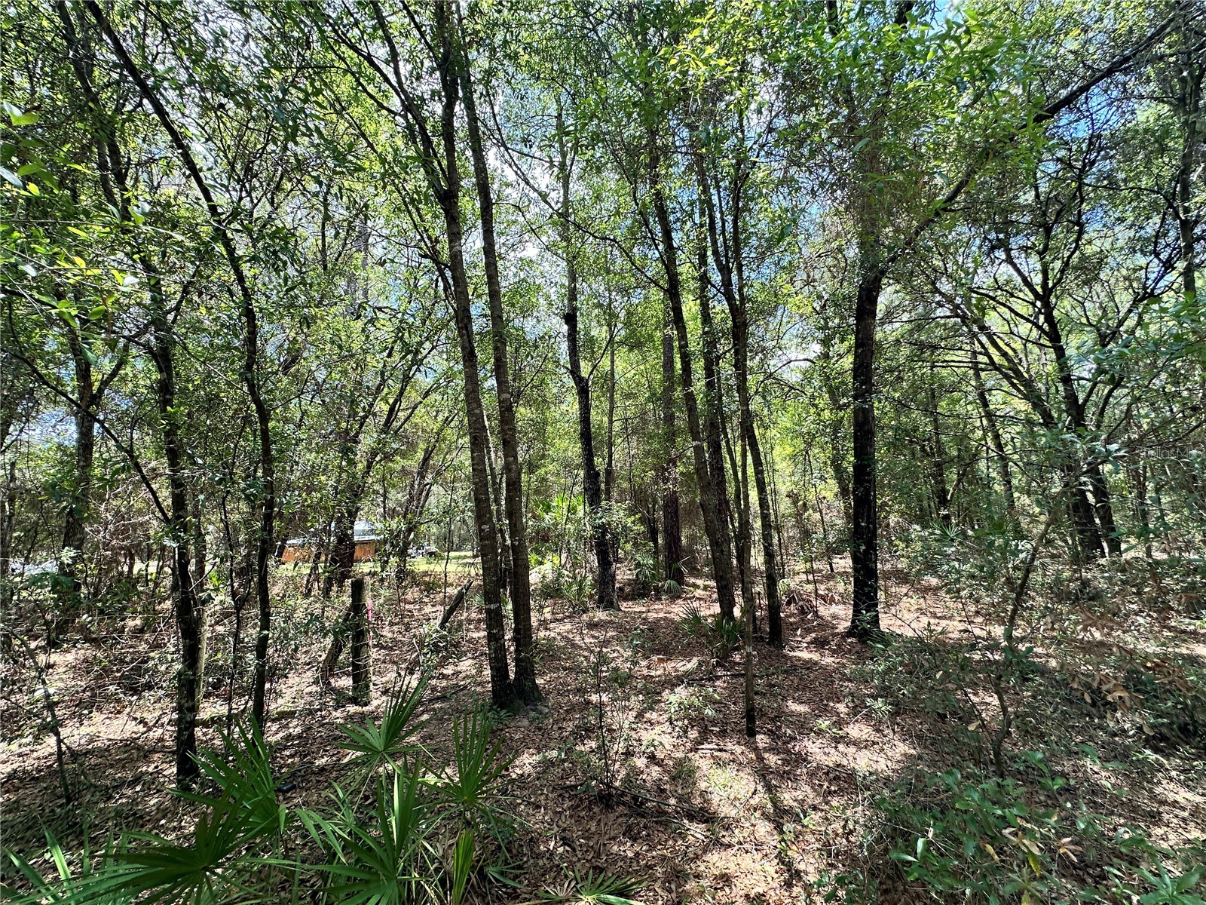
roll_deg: +2.2
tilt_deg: +8.7
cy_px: 452
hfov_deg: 102.1
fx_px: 488
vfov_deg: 85.7
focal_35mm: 14
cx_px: 603
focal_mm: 2.22
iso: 40
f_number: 2.2
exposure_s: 1/225
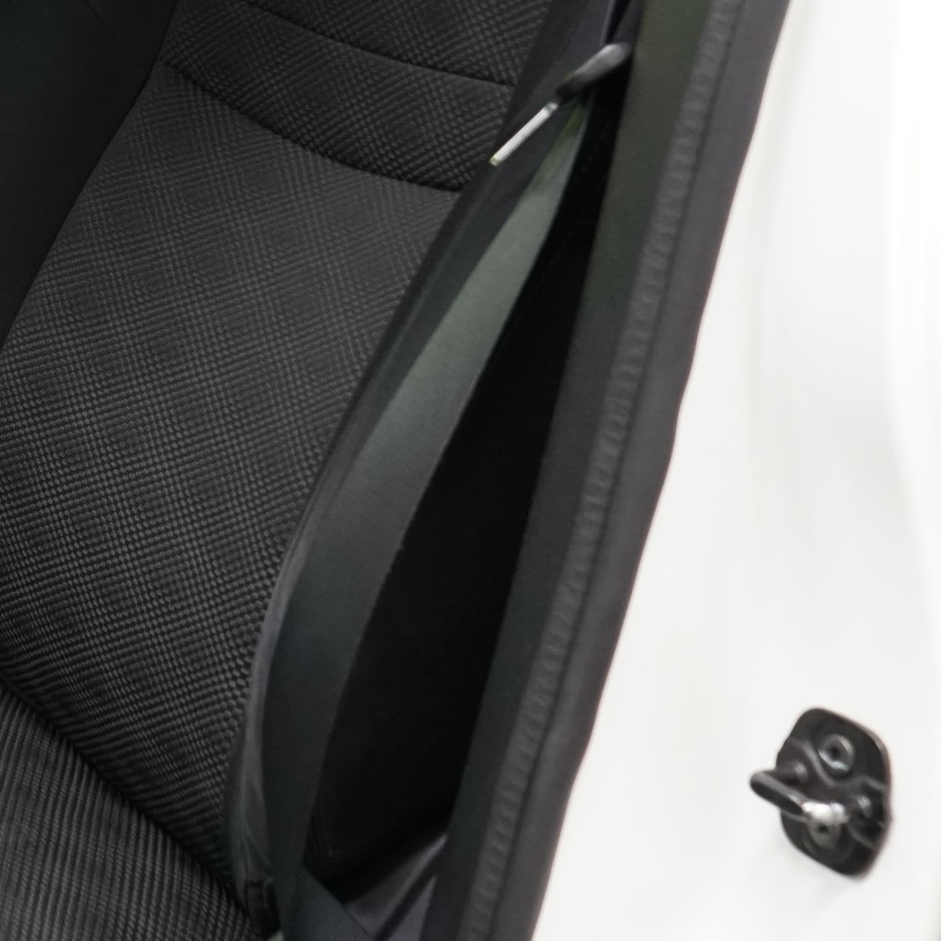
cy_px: 146
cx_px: -212
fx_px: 2706
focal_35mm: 88
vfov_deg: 19.5
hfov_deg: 18.6
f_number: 5.6
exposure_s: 1/25
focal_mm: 28
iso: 1250
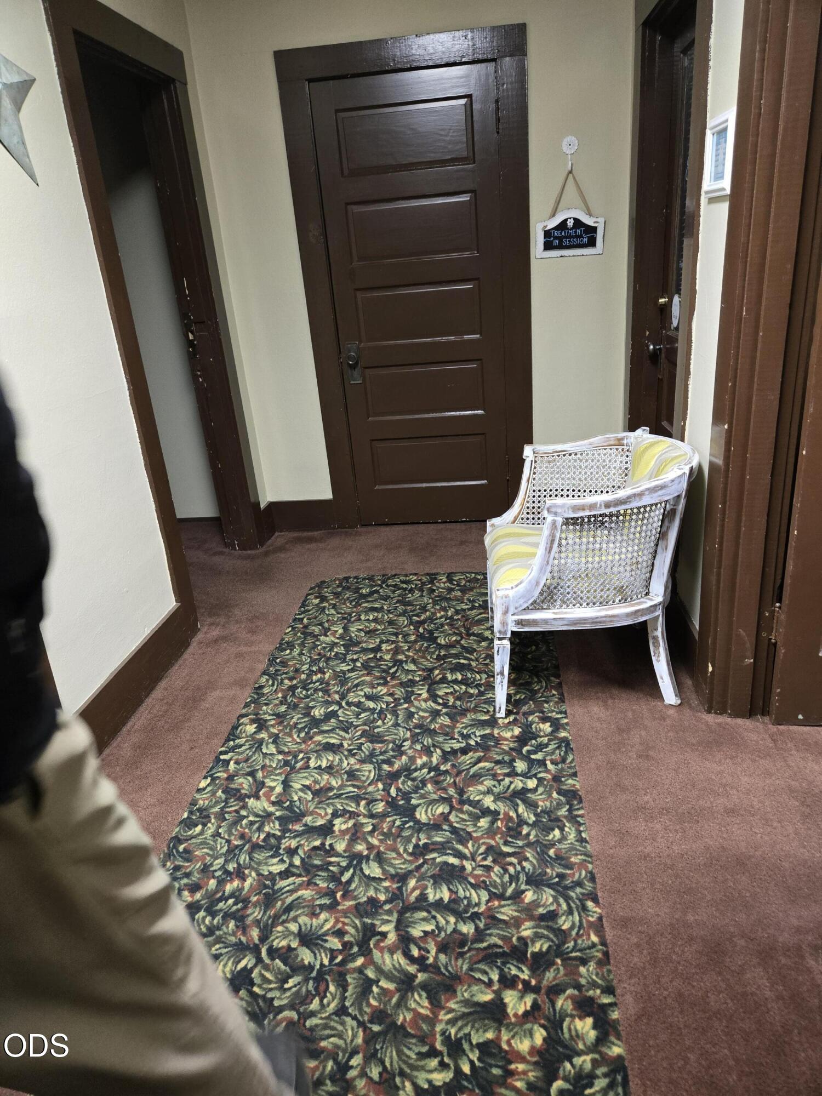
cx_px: 411
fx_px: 728
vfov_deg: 73.9
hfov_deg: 58.9
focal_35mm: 23
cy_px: 548
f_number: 1.8
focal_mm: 5.4
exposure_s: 1/38
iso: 250
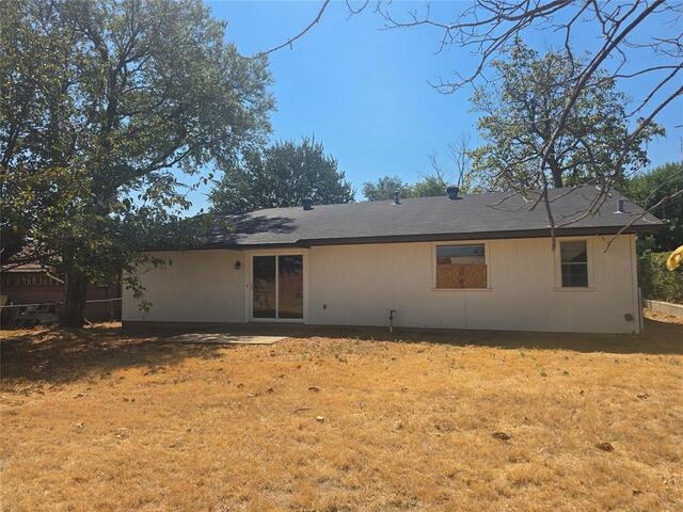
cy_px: 256
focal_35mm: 23
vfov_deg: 58.9
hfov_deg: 73.9
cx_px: 342
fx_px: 454
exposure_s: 1/978
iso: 12
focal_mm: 6.3
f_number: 1.7
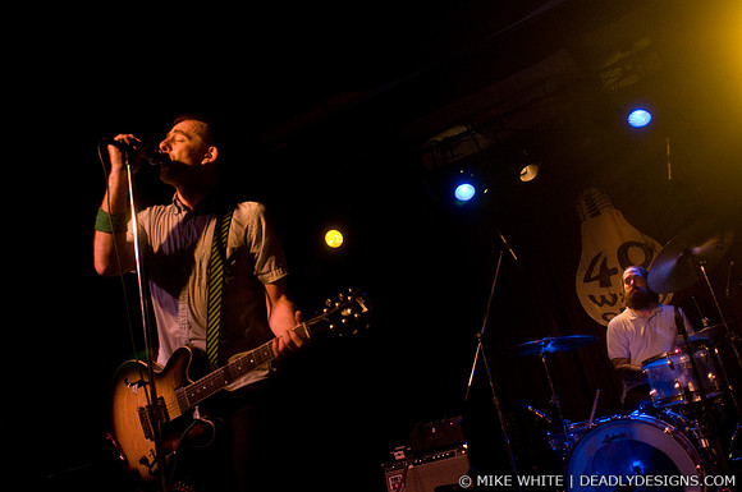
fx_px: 617
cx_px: 371
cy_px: 246
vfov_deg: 43.5
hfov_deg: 62.0
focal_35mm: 30
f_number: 2.8
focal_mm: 20
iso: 1000
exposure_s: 1/40
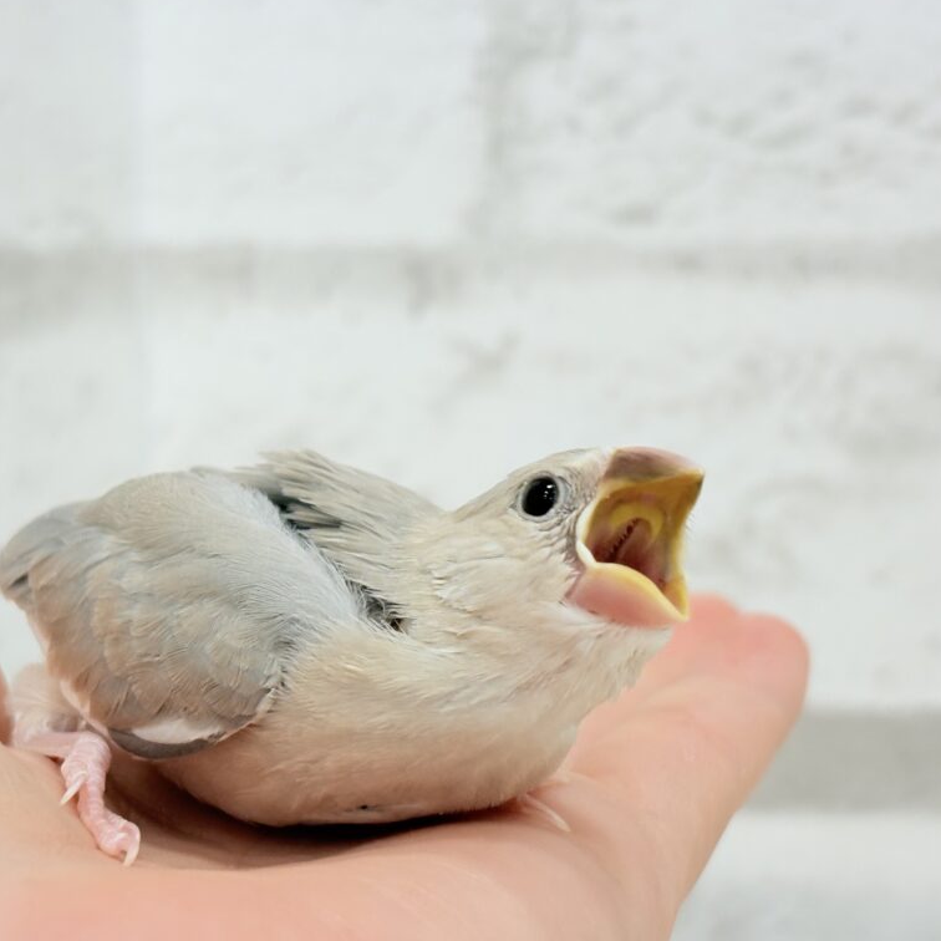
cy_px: 485
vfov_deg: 23.7
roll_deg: +0.8
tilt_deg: -1.0
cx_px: 407
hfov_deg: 23.7
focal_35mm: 73
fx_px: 2245
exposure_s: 1/100
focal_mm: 5.96
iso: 64
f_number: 1.6
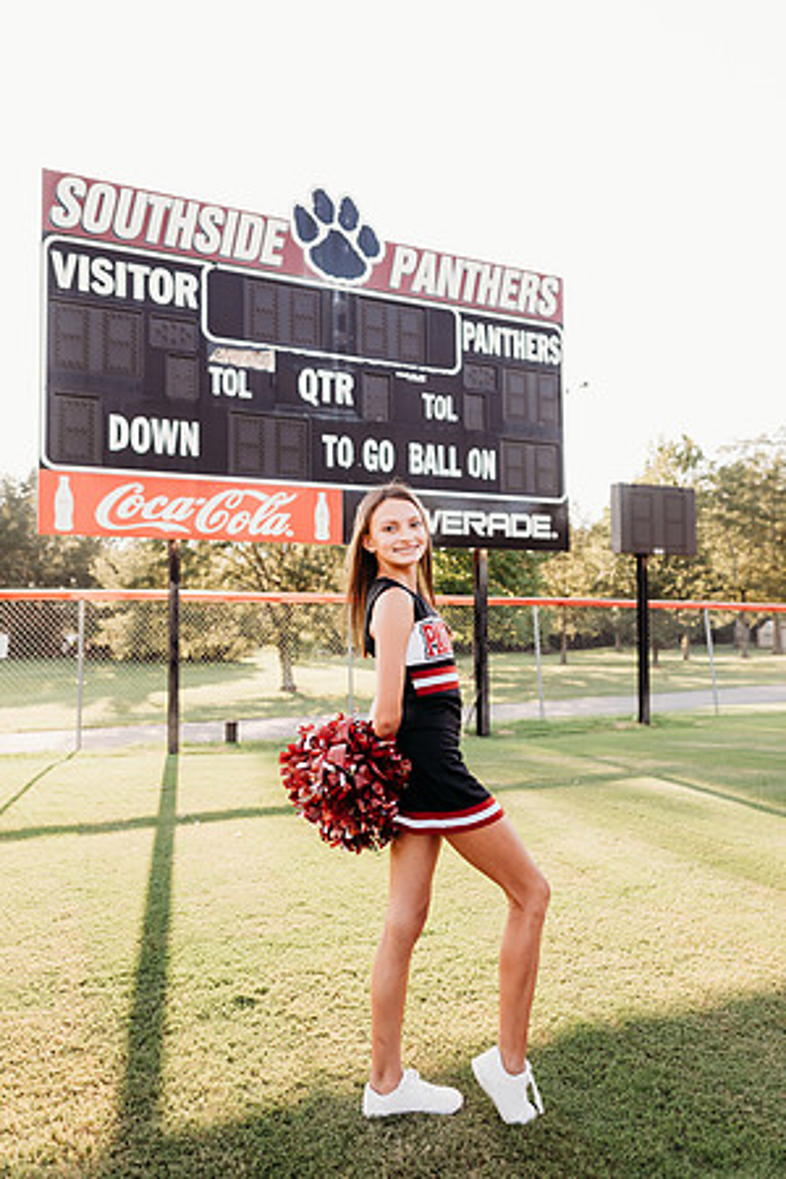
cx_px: 393
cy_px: 590
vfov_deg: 73.7
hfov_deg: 53.1
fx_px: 786
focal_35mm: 24
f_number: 2.8
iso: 200
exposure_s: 1/500
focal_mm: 24
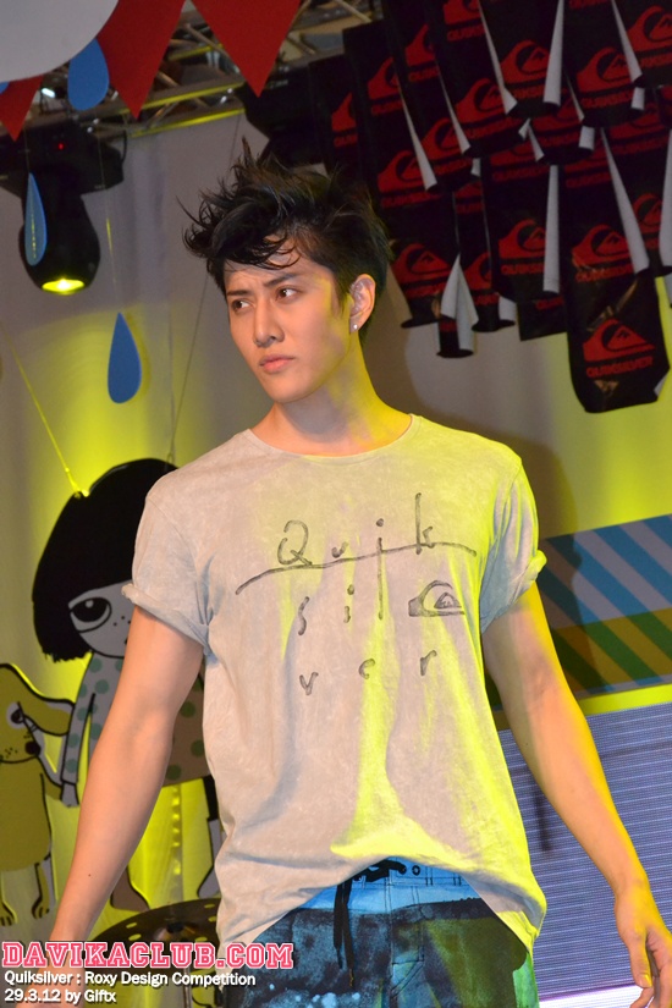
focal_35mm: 120
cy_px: 504
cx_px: 336
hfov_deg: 11.4
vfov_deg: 17.1
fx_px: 3360
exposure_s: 1/200
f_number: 10
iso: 3200
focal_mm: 80
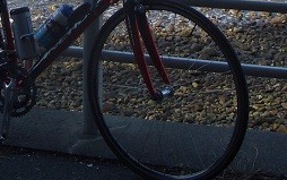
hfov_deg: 18.5
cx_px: 95
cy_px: -117
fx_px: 876
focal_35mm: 112
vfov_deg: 11.1
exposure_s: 1/250
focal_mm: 5.8
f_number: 4.3
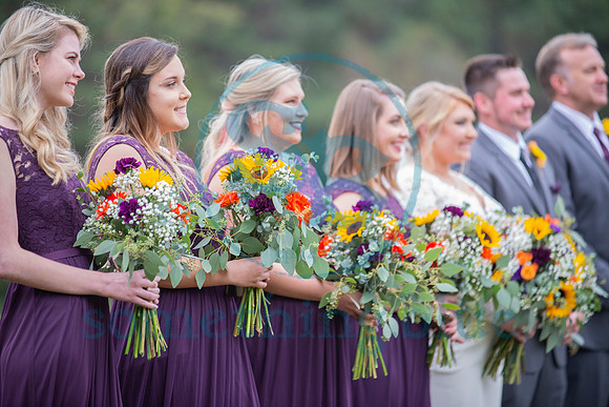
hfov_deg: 12.4
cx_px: 304
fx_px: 2792
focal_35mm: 165
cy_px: 204
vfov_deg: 8.3
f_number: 2.8
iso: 800
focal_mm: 165
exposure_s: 1/320
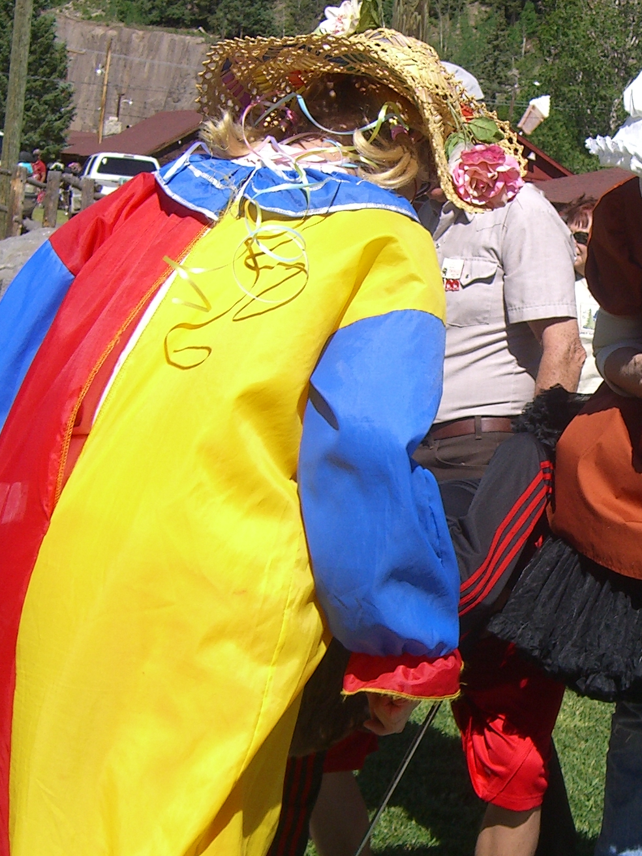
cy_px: 523
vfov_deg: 22.0
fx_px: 2201
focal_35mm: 89
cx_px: 636
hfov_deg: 16.3
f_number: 4
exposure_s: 1/640
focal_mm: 7.9
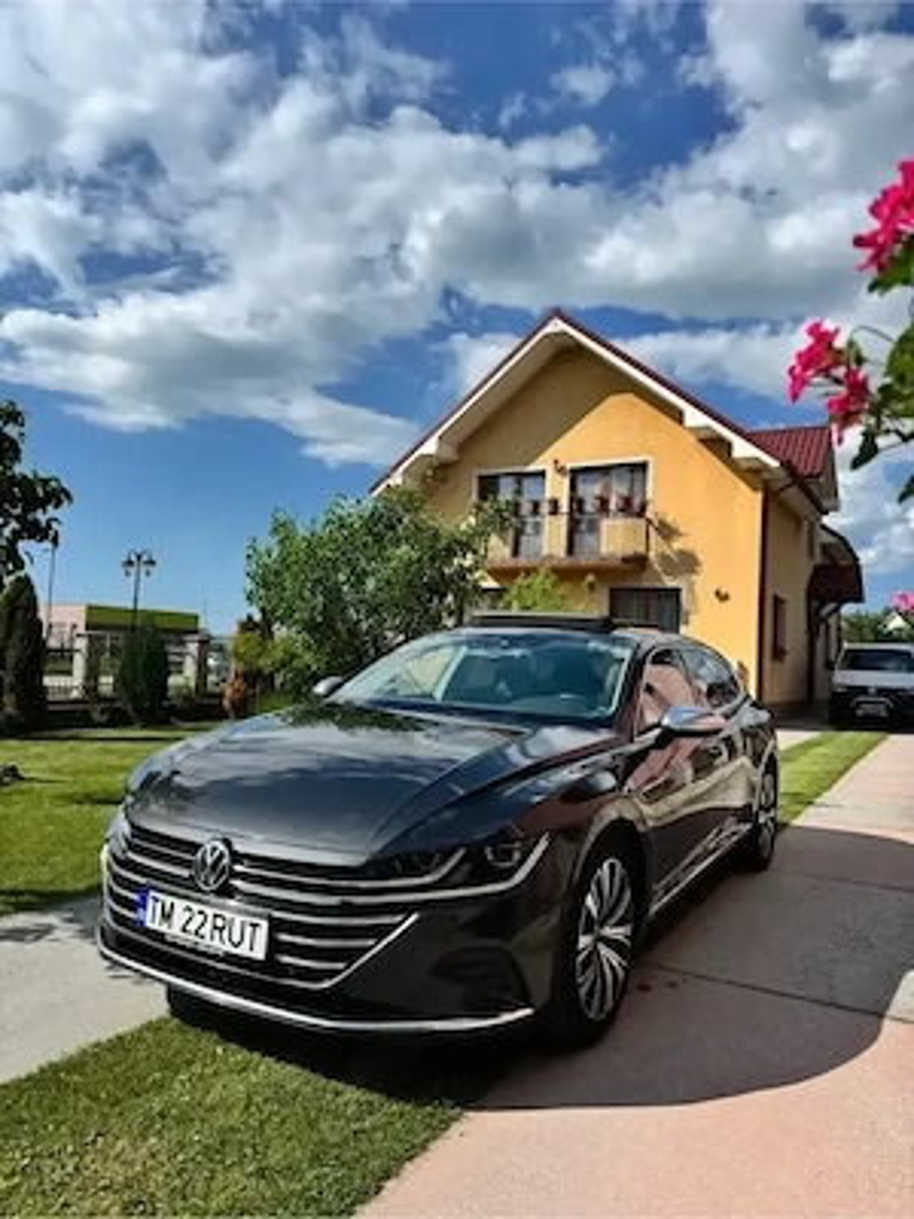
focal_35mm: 24
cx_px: 457
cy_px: 610
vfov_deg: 71.6
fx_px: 845
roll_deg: -2.2
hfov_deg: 56.8
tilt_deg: +4.5
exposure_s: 1/6410
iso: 80
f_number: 1.78
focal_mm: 6.76
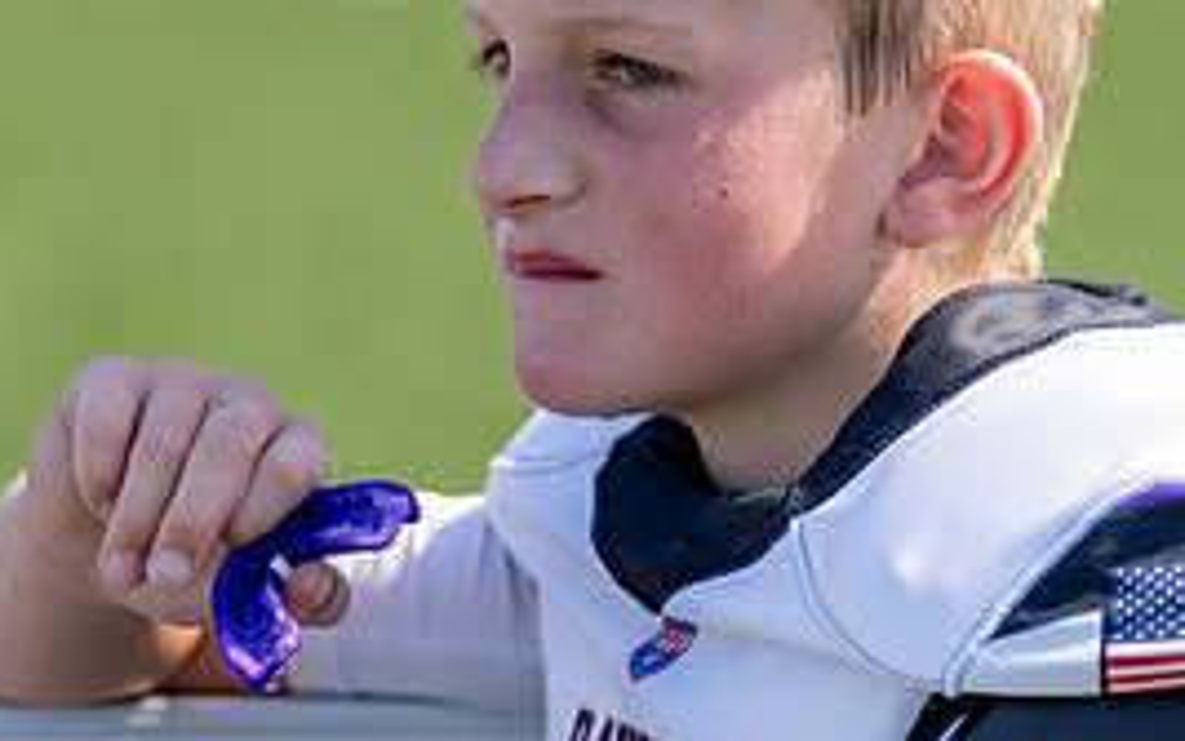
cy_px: 265
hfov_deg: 6.0
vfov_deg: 3.8
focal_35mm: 348
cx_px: 881
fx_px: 11241
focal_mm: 134
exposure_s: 1/2000
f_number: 2.8
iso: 200
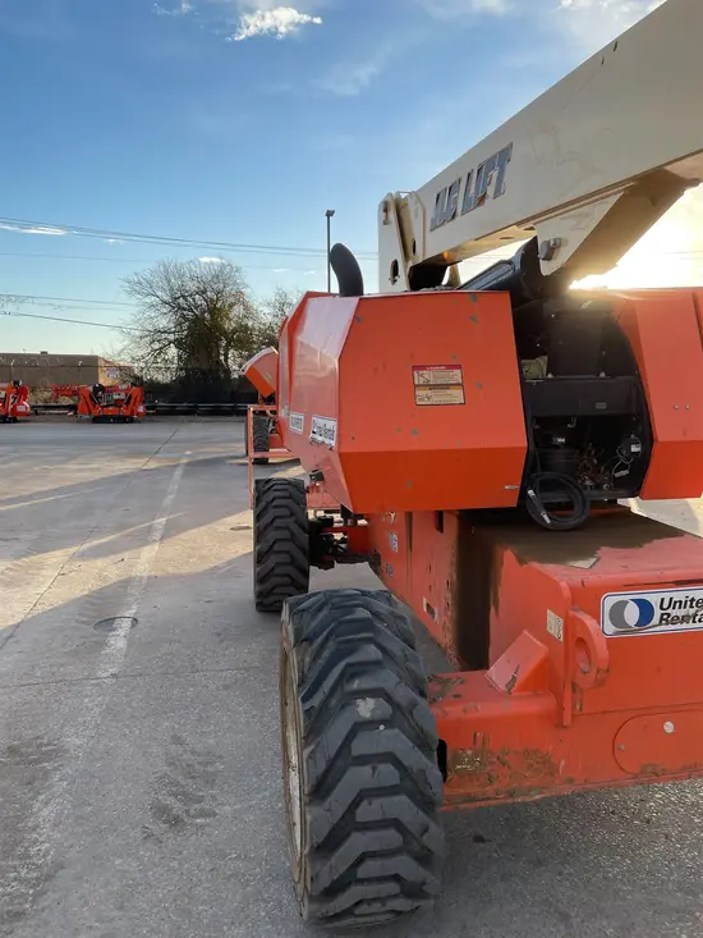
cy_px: 469
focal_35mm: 26
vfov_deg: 67.3
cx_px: 352
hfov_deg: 53.1
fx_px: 704
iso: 50
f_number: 1.6
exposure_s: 1/1511
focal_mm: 4.2
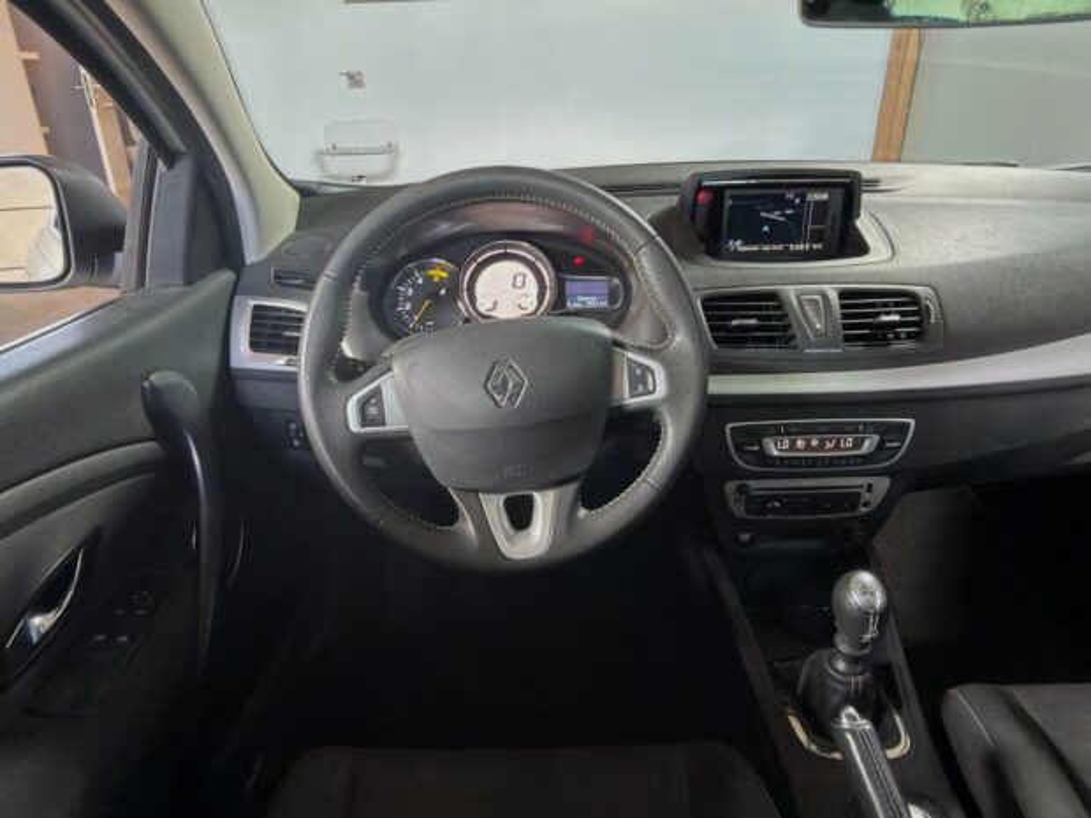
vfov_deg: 58.9
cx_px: 546
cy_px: 409
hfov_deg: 73.9
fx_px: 725
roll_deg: +1.2
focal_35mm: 23
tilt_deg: -26.1
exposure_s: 1/20
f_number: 2.2
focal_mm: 2.22
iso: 250
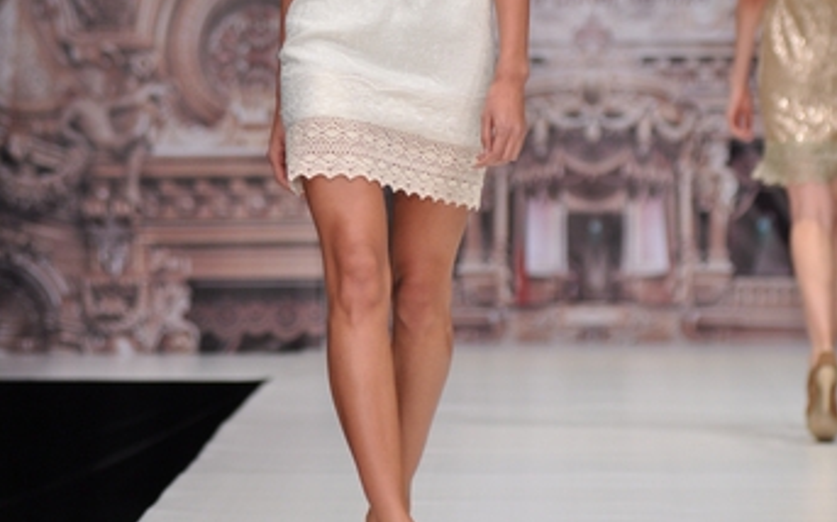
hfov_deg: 7.6
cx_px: 418
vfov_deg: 4.7
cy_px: 59
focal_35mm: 278
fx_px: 6338
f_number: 3.2
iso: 640
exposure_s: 1/250
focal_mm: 120
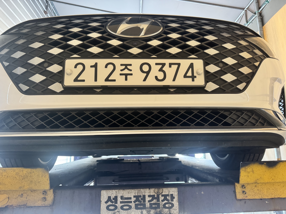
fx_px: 198
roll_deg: +1.2
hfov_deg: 71.6
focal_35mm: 24
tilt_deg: +11.5
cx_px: 143
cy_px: 107
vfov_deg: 56.8
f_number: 1.78
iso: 500
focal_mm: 6.76
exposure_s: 1/60
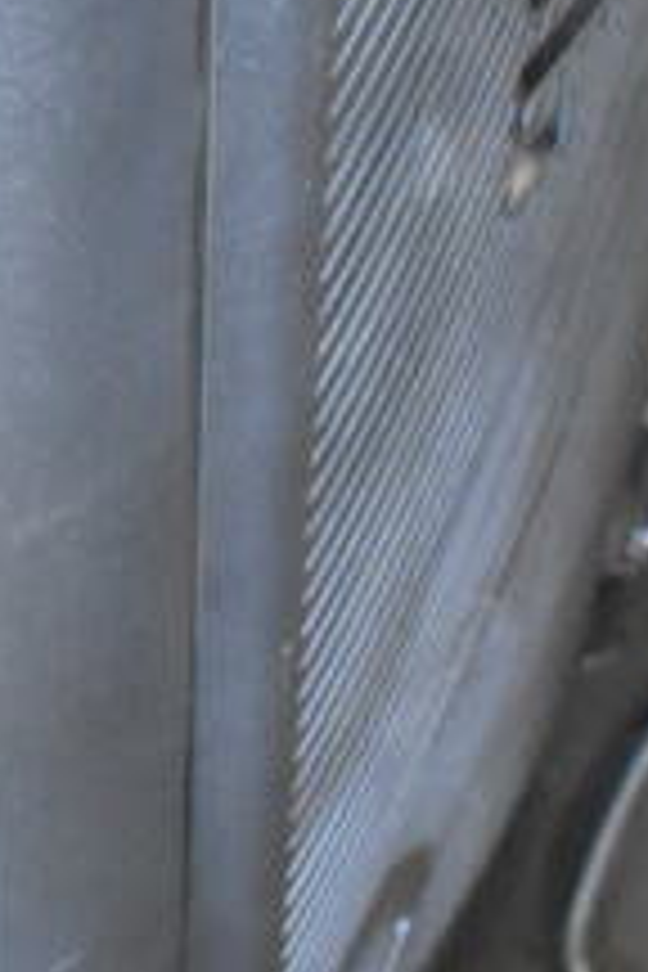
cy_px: -392
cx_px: -378
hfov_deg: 11.4
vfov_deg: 16.6
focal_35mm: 114
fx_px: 3078
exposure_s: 1/30
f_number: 3.5
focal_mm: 18
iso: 3200
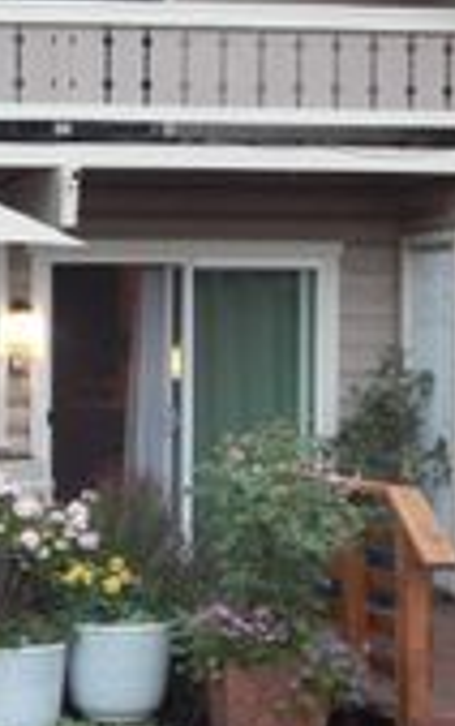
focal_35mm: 135
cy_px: 423
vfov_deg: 15.5
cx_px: -210
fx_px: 2672
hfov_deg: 9.5
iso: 400
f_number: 3.6
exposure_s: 1/30
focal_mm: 7.7
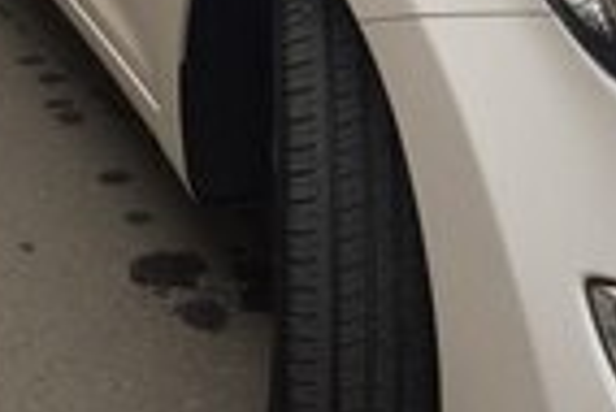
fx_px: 1798
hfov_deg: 19.3
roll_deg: -3.0
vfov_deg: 12.5
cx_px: 464
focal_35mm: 105
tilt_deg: -12.5
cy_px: -173
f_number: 2.2
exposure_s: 1/388
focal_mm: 4.15
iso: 32
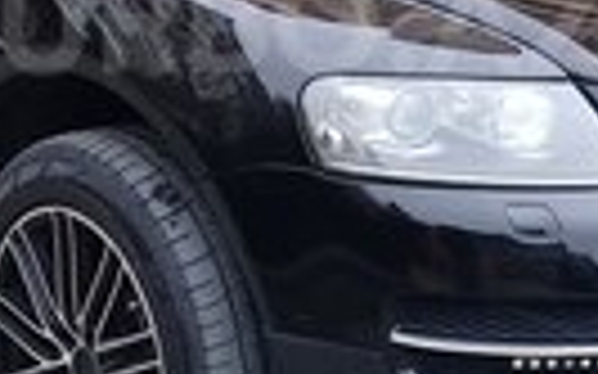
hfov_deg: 17.0
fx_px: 2004
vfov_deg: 10.6
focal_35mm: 123
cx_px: 261
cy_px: 23
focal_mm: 3.3
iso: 50
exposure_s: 1/140
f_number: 2.2
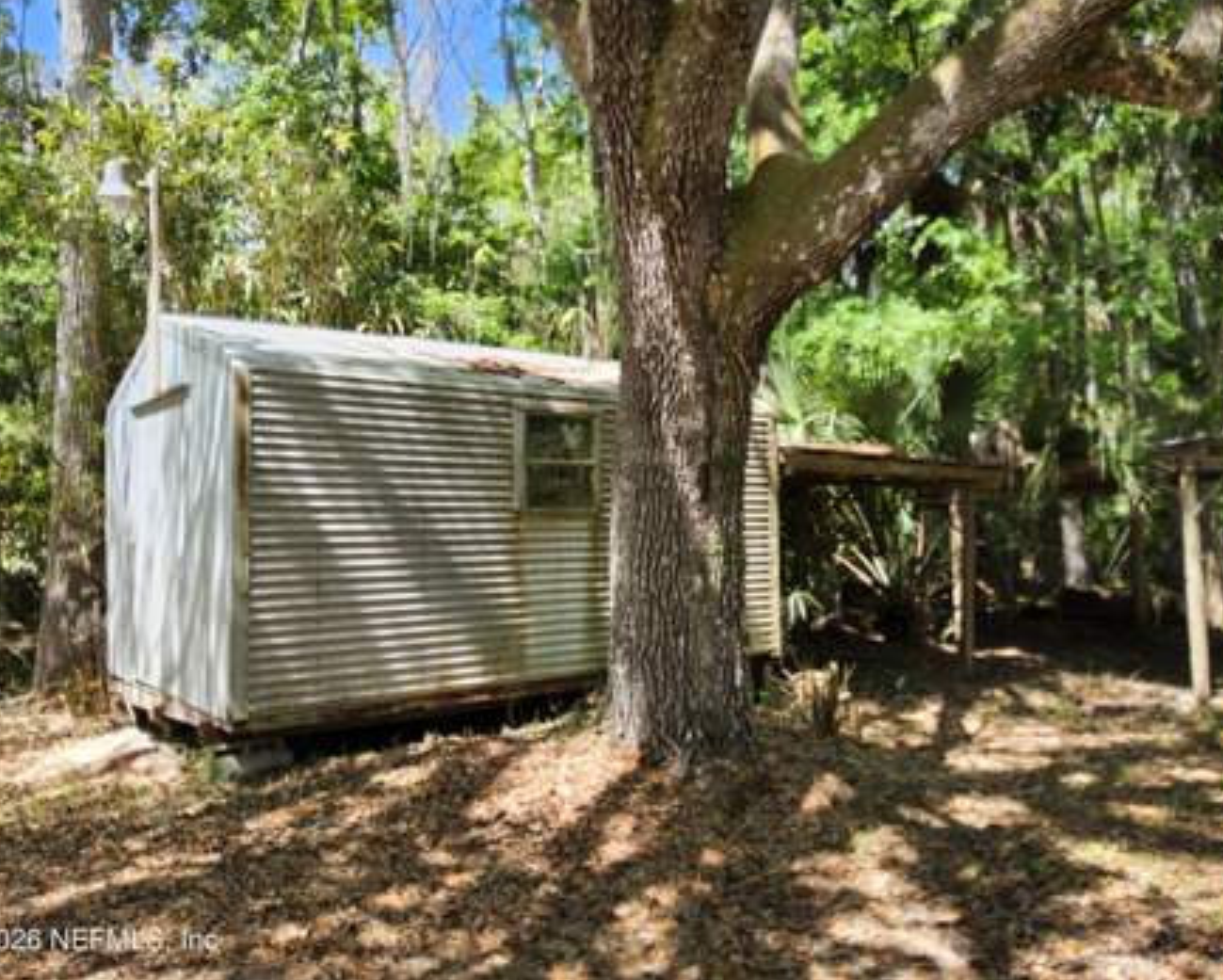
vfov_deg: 53.2
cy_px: 476
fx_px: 978
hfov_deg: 64.0
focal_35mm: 27
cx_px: 633
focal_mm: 3.08
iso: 32
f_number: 2
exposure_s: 1/241
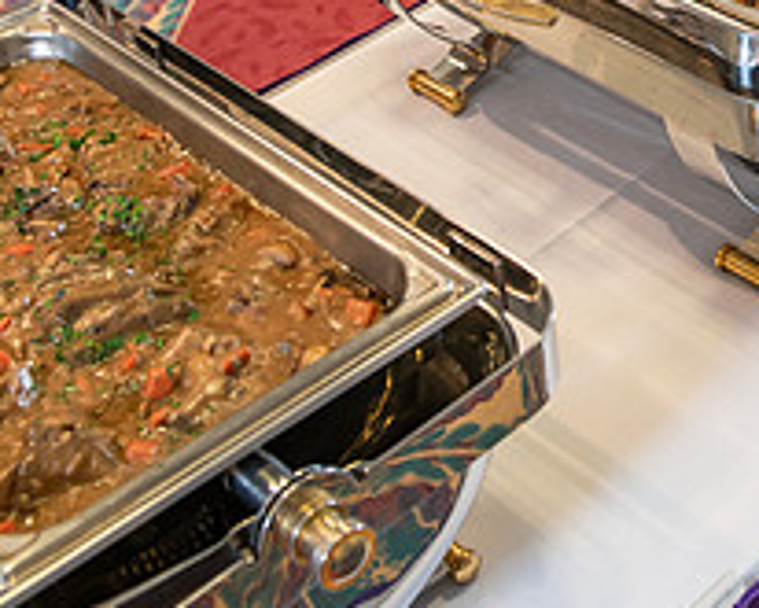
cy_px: -68
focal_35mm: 74
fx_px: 1663
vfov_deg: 19.8
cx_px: 641
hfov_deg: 25.1
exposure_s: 1/125
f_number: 3.5
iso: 640
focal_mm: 28
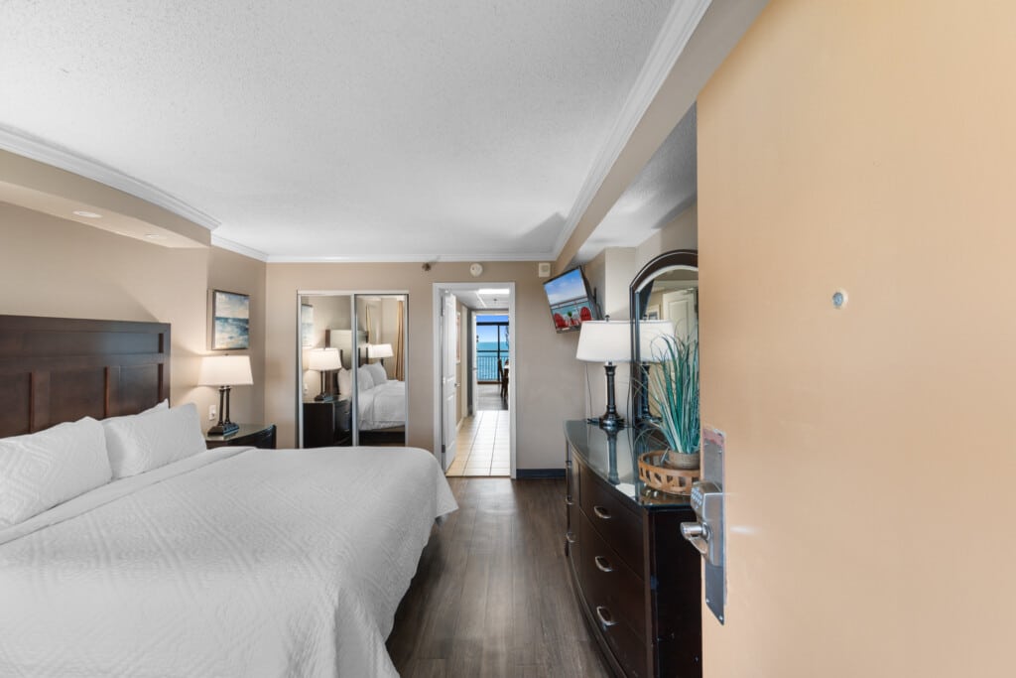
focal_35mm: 15
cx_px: 508
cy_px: 339
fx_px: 423
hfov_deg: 100.4
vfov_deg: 77.3
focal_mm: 10
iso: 100
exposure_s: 1/13
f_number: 4.5
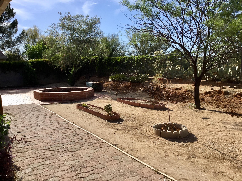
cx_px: 121
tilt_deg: -6.3
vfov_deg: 45.4
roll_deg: +0.8
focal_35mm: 31
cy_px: 90
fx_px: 217
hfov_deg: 58.4
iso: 25
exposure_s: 1/1253
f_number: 2.4
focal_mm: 3.3
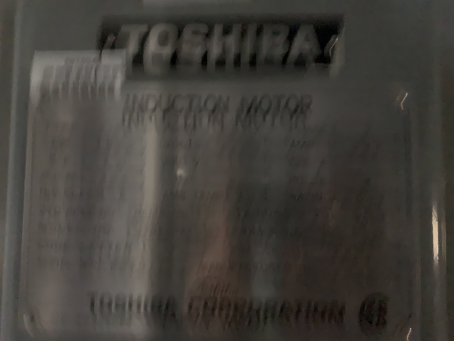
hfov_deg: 67.3
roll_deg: -0.4
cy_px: 170
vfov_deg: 53.0
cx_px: 227
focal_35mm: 26
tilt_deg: -5.0
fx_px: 341
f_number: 1.8
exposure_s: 1/4
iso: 2000
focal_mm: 4.25
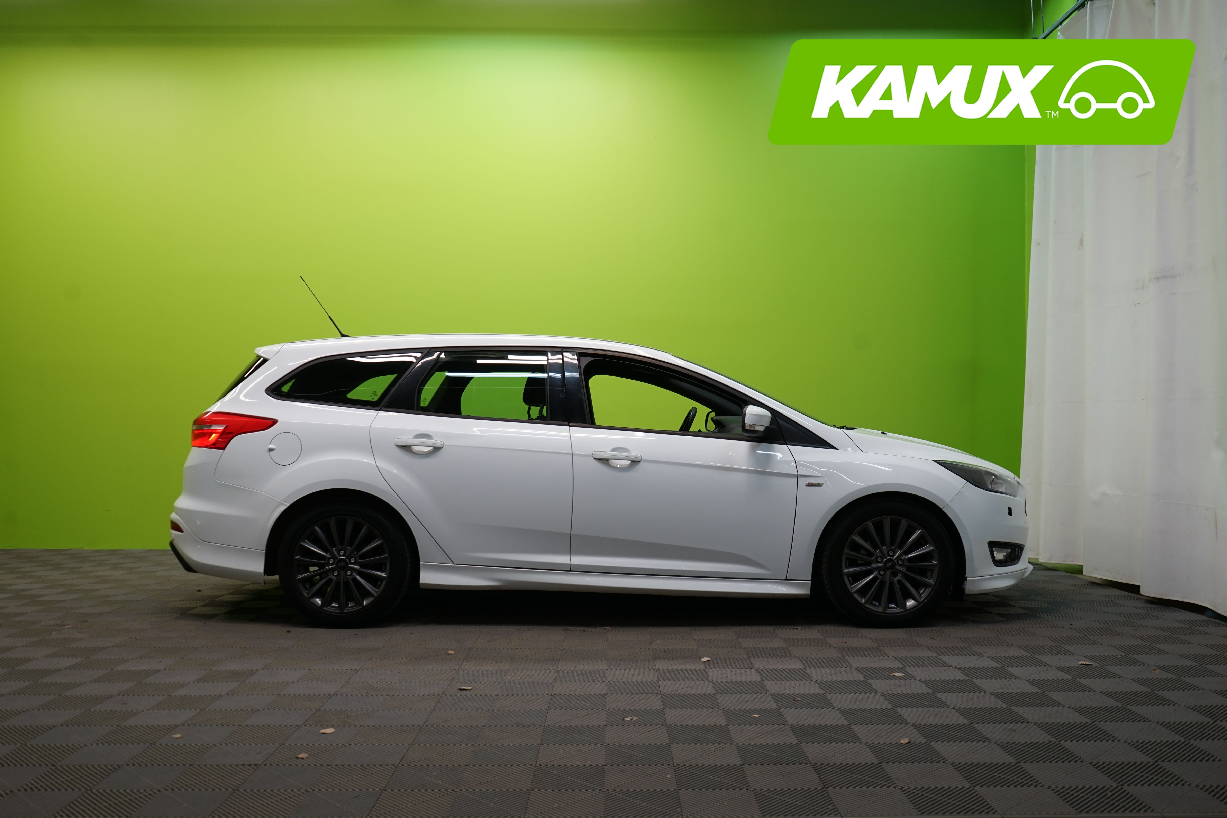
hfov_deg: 61.9
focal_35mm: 30
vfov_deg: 43.6
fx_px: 1022
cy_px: 409
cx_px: 614
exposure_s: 1/50
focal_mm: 30
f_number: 5.6
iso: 320
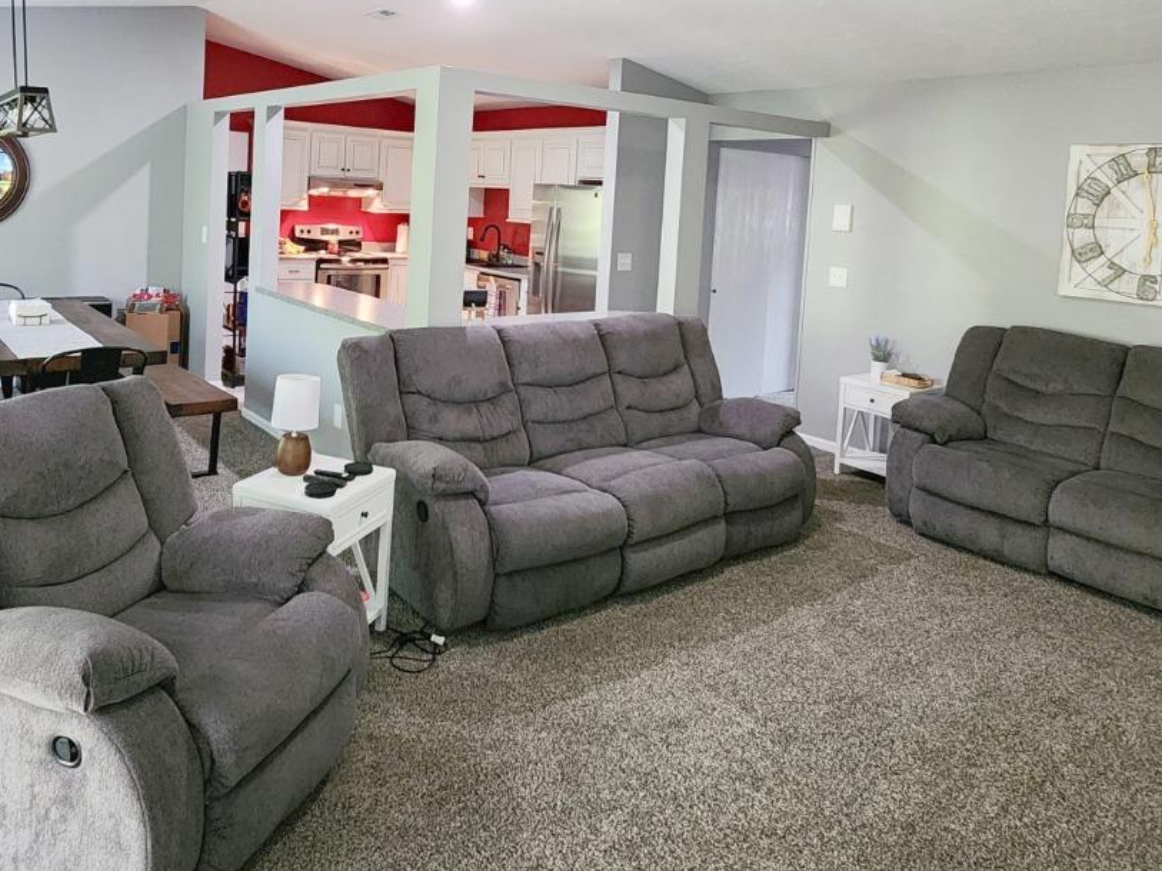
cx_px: 486
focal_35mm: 24
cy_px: 240
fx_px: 805
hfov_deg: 71.1
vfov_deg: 54.6
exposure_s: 1/24
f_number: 2.2
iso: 640
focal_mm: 2.2
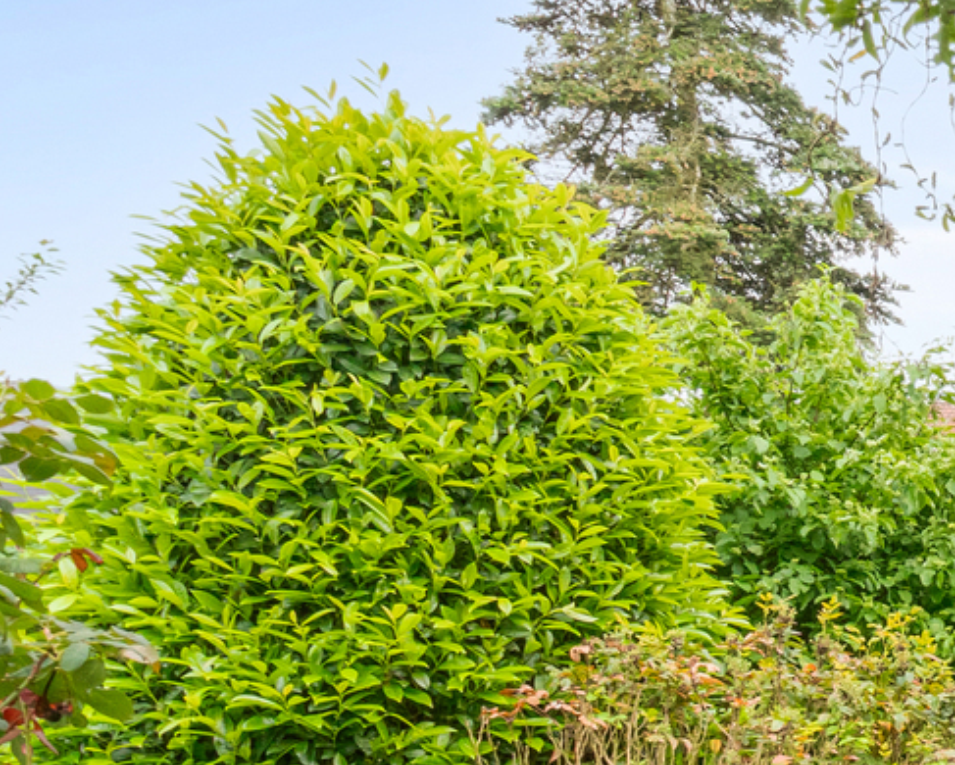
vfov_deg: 19.8
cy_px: 852
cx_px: 1990
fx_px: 2092
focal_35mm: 74
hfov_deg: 17.2
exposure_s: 1/125
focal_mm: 16
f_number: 11
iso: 800
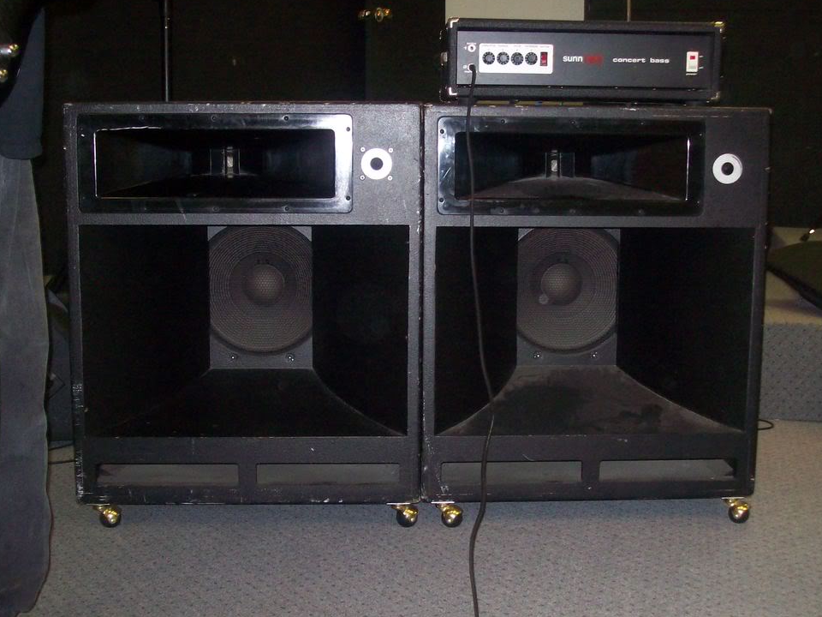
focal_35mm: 48
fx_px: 1140
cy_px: 317
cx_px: 419
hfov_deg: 39.7
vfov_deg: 30.3
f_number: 3
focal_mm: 7.6
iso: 200
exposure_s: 1/73.6
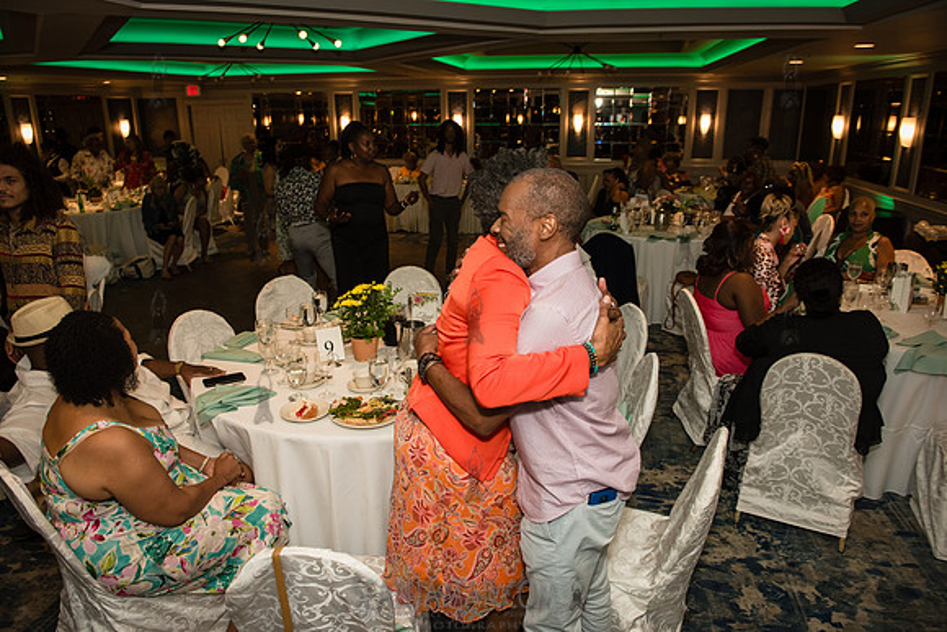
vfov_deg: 53.2
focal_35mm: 24
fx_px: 631
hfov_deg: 73.7
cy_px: 316
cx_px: 474
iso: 1600
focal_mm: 24
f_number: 3.5
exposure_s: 1/160
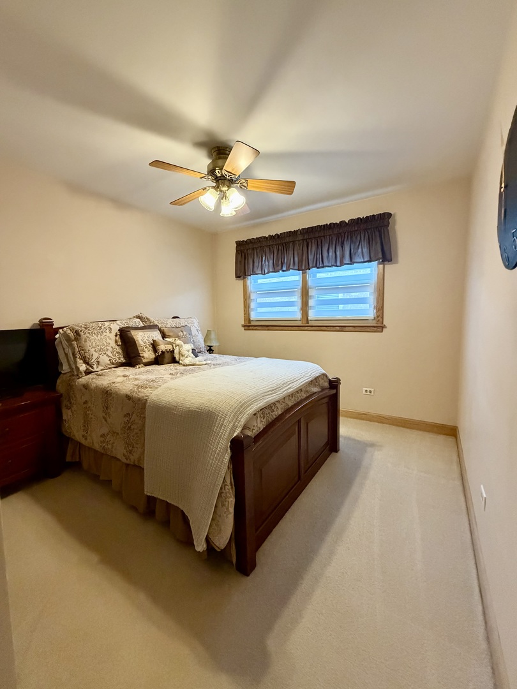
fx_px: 279
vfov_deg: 102.1
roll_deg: +0.7
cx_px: 258
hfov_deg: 85.7
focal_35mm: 14
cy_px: 344
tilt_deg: -5.7
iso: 800
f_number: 2.2
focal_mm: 2.22
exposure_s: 1/60
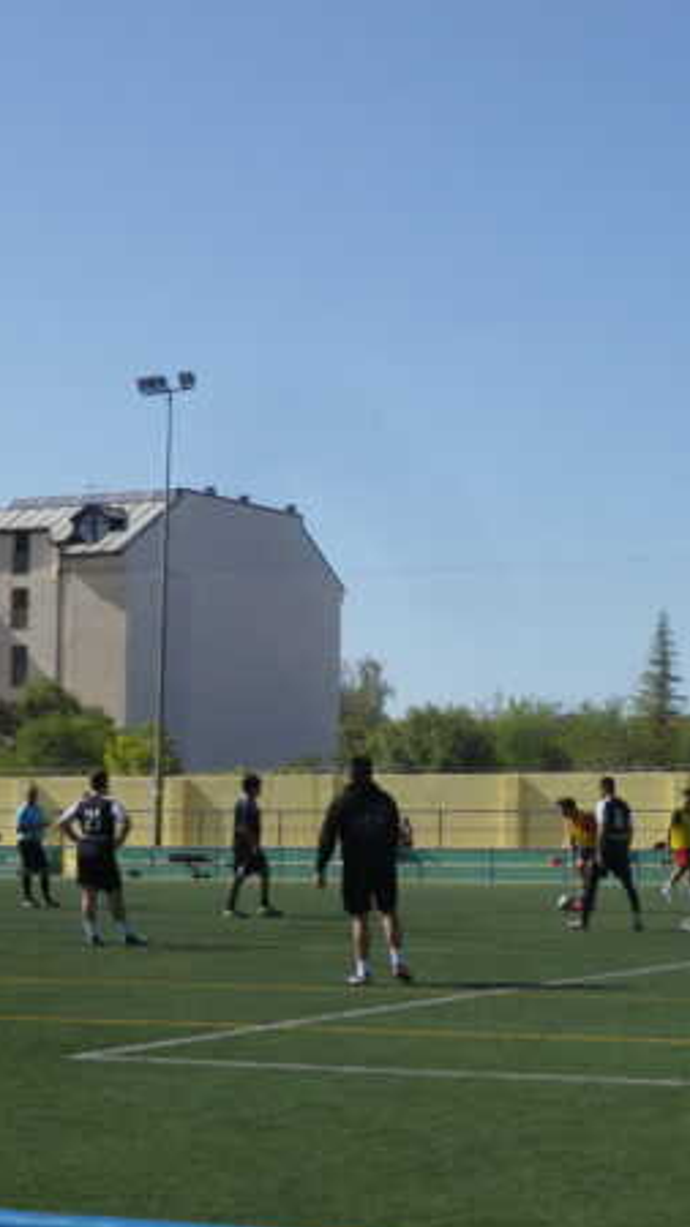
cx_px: 584
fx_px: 2538
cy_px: 616
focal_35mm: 78
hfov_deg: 15.4
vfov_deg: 27.2
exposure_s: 1/800
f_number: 4.4
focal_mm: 9.5
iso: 80
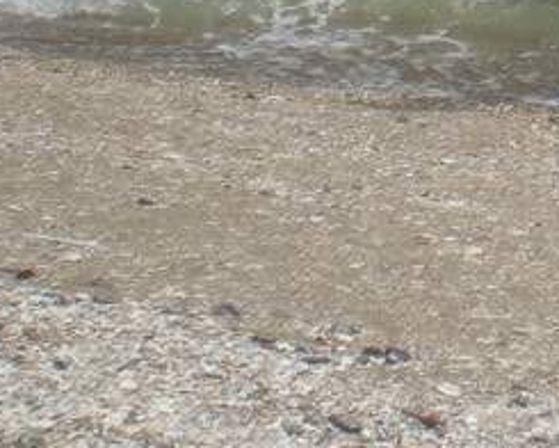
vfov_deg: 9.4
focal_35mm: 155
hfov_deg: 11.6
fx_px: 2564
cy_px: -393
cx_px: 988
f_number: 4.6
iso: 50
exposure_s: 1/436
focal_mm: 6.3
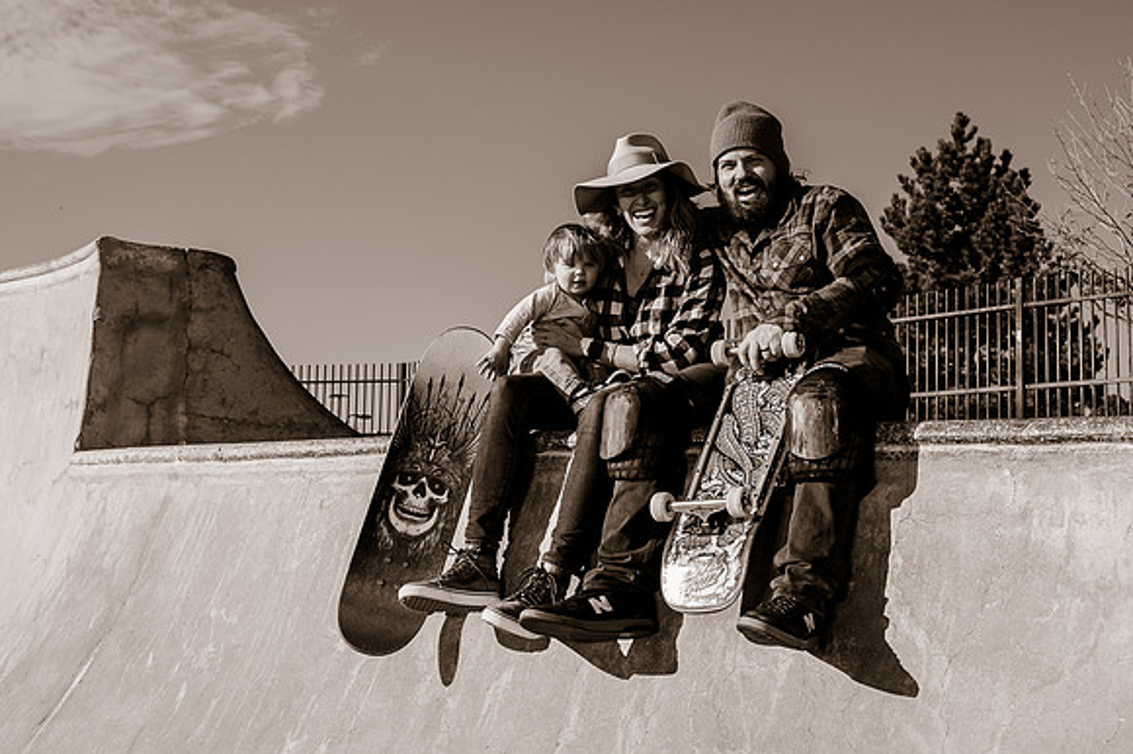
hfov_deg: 44.0
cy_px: 257
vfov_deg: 30.2
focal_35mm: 44
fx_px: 1389
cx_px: 713
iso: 200
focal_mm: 32
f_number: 7.1
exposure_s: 1/640
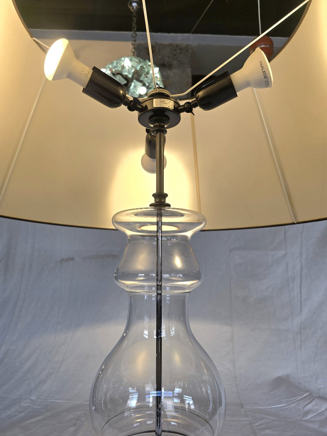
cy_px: 218
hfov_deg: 58.9
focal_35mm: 23
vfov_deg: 73.9
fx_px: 290
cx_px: 164
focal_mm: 6.3
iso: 12
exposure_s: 1/101
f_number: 1.7
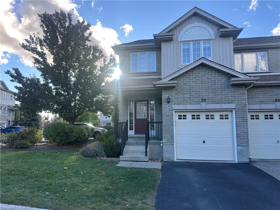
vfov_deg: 56.8
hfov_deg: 71.6
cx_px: 140
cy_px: 105
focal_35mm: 24
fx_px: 194
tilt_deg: +6.1
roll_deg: +0.4
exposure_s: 1/797
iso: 80
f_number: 1.78
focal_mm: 6.86
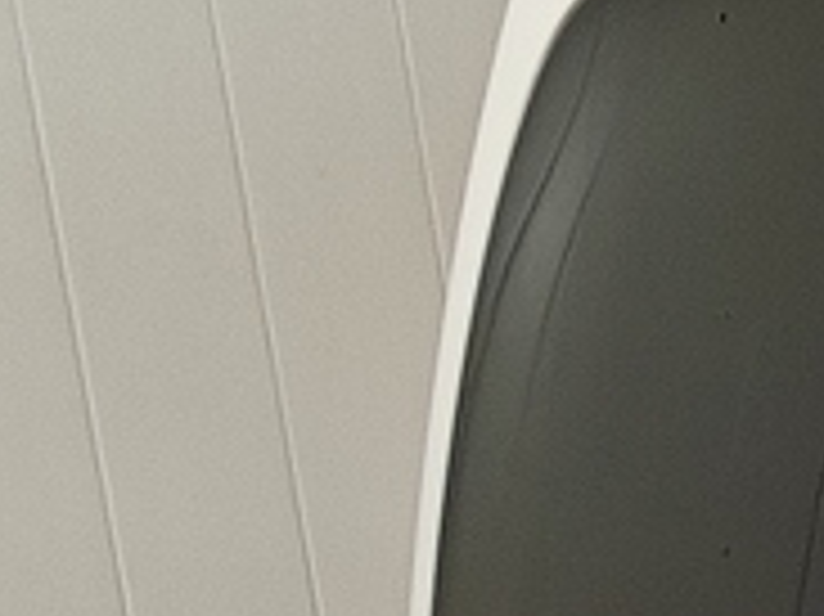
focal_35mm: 236
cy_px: 1601
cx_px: 3201
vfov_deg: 6.0
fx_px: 5614
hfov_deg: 6.7
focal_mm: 5.59
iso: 64
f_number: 1.8
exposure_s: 1/100
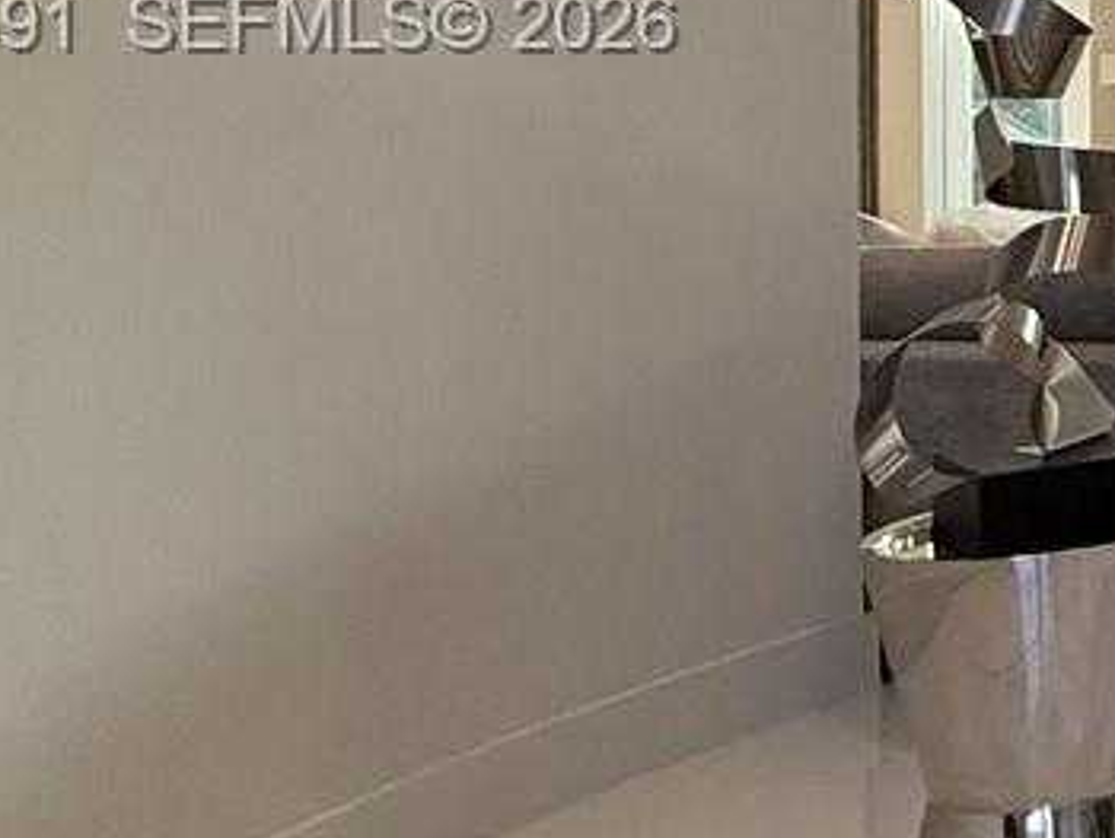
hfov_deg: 18.8
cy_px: 29
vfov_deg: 22.2
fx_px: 2063
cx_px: 2233
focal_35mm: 64
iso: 200
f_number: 2.2
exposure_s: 1/120
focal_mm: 2.22
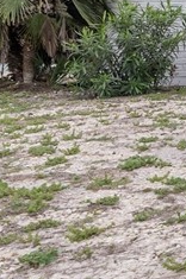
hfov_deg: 11.2
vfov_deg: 26.6
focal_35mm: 74
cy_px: 37
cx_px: 561
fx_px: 575
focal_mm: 16
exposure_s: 1/100
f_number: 7.1
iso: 80
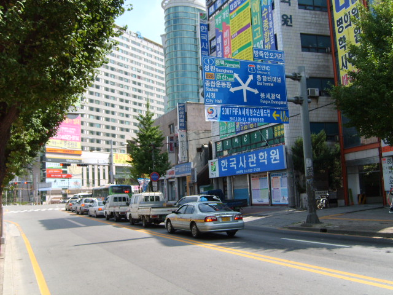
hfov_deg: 52.6
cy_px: 148
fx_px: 397
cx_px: 196
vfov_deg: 40.7
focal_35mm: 35
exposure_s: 1/750
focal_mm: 5.8
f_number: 2.8
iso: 50
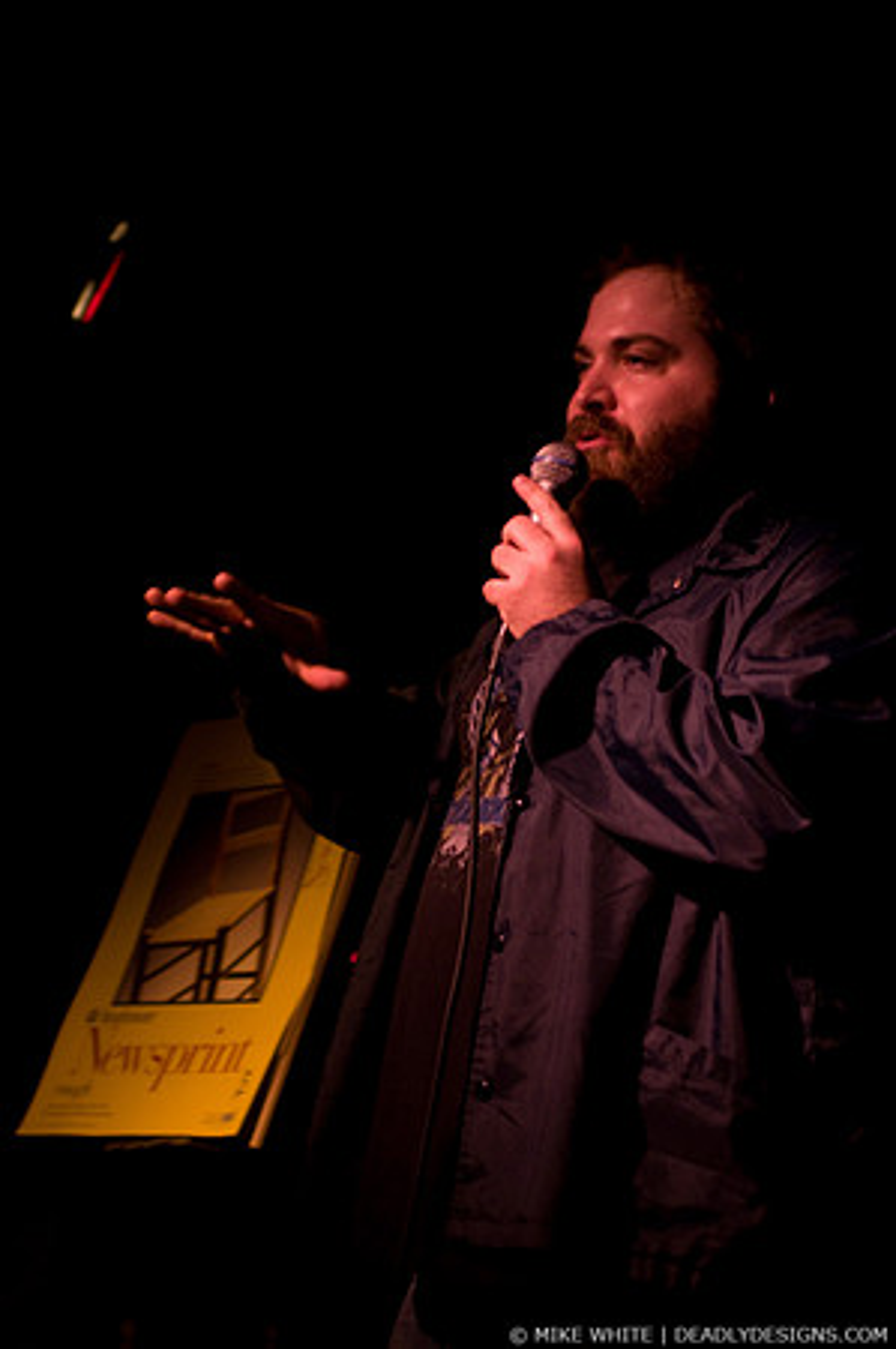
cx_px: 448
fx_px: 3929
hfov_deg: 13.0
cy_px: 674
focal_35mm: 105
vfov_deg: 19.5
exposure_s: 1/50
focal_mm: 70
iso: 1000
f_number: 2.8
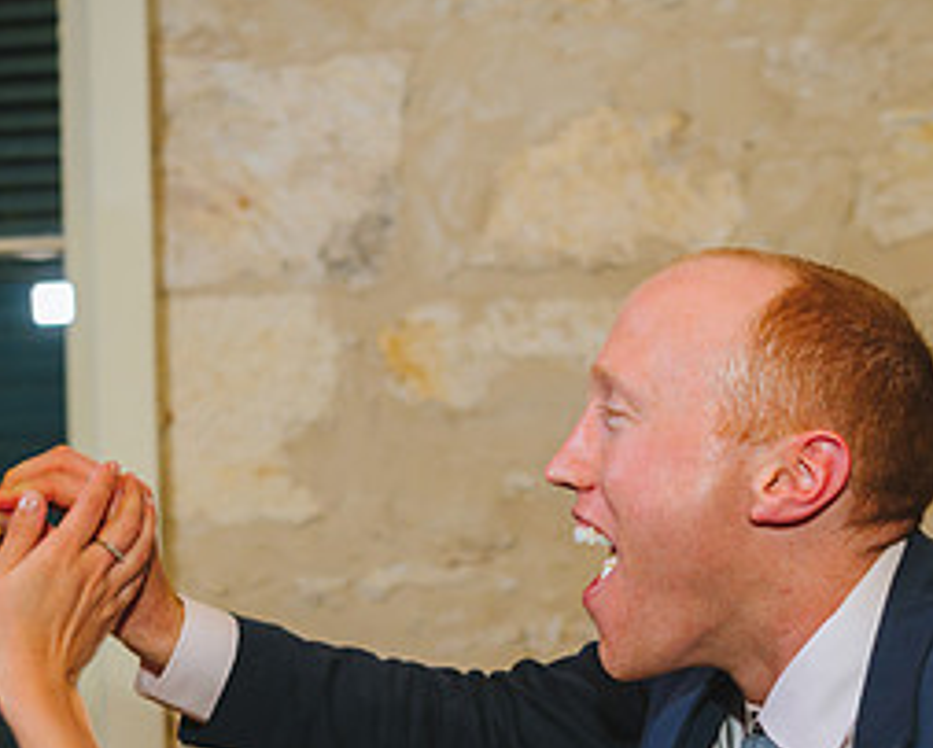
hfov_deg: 26.0
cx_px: 561
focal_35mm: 73
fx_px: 2018
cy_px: 671
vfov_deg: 20.6
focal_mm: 34
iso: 2000
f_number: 2.8
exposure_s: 1/80
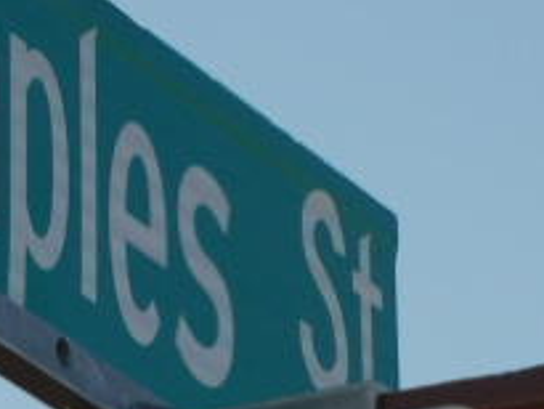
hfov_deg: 2.5
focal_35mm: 781
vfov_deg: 1.9
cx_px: 69
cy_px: 571
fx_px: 12281
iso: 125
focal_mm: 44.8
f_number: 5.5
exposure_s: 1/320
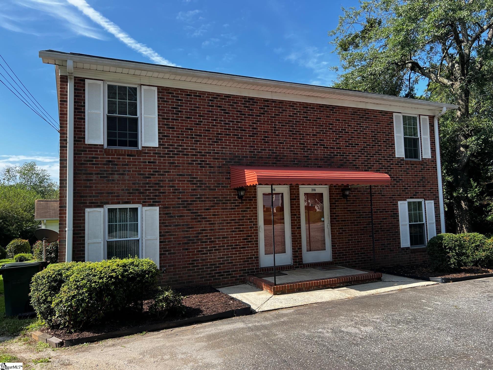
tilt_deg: +6.0
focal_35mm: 26
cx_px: 246
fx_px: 370
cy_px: 185
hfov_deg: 67.3
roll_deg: +1.6
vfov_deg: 53.1
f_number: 1.5
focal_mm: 5.7
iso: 50
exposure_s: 1/1698
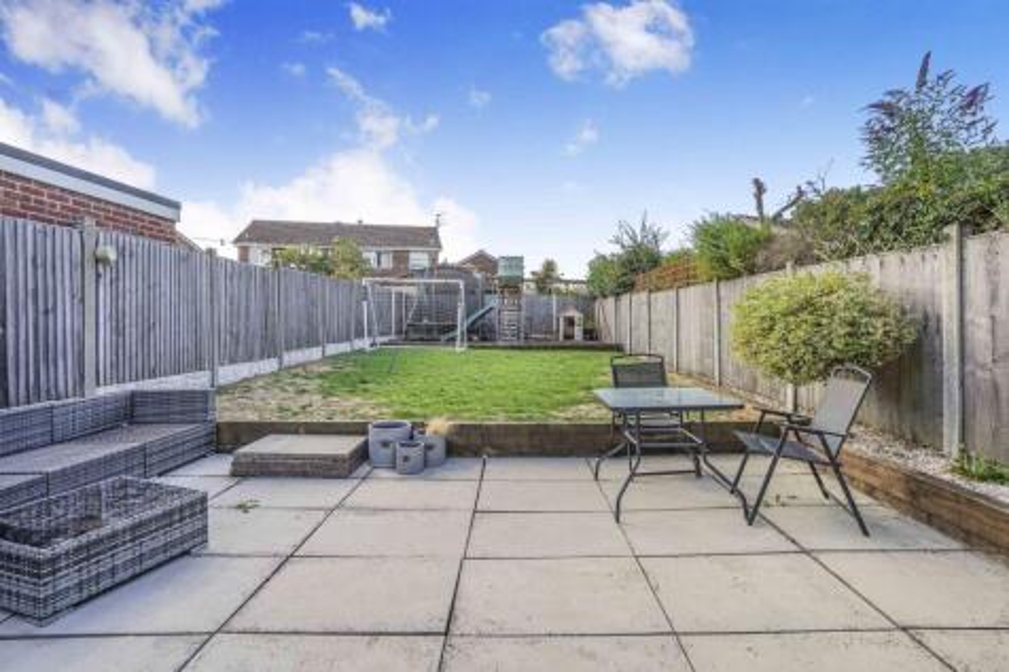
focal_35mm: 16
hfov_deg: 96.8
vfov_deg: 73.7
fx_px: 448
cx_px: 504
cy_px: 336
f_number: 9
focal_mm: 16
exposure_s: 1/500
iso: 400
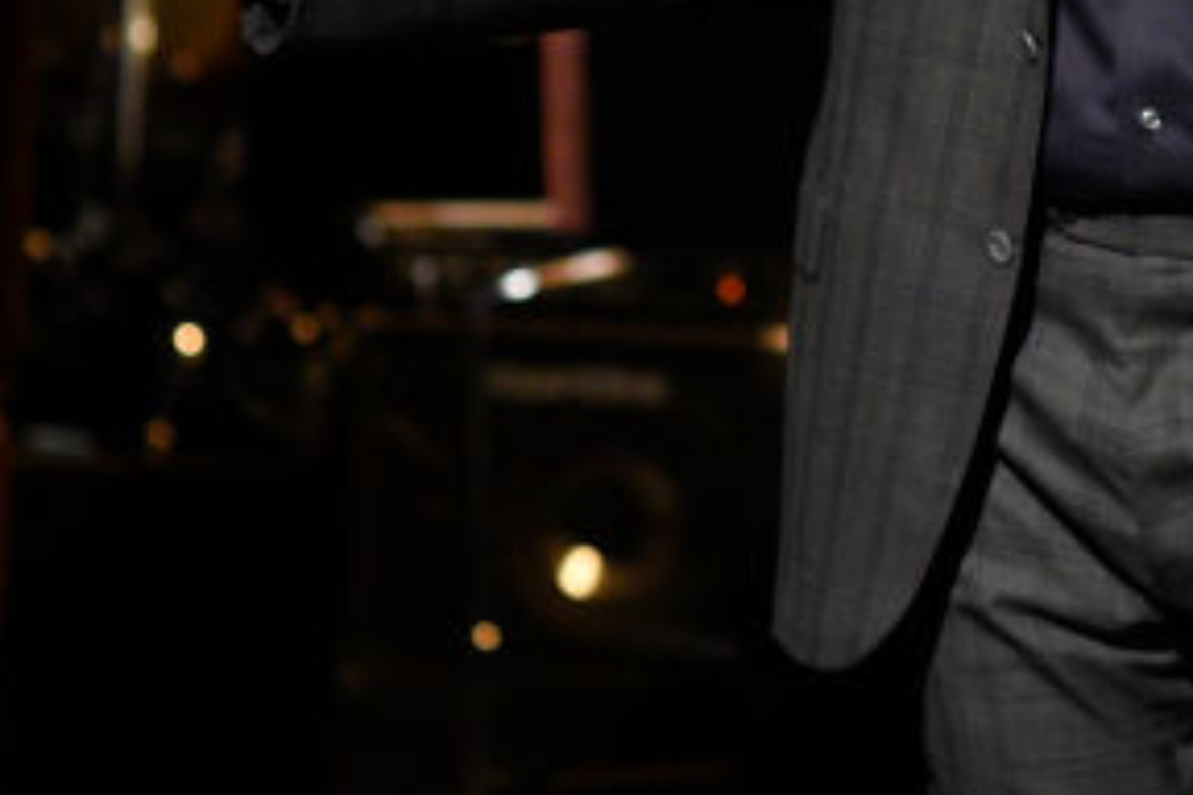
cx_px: 1276
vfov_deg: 4.5
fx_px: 10007
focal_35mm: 302
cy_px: 48
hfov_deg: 6.8
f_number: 3.2
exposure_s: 1/250
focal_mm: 85
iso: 3200
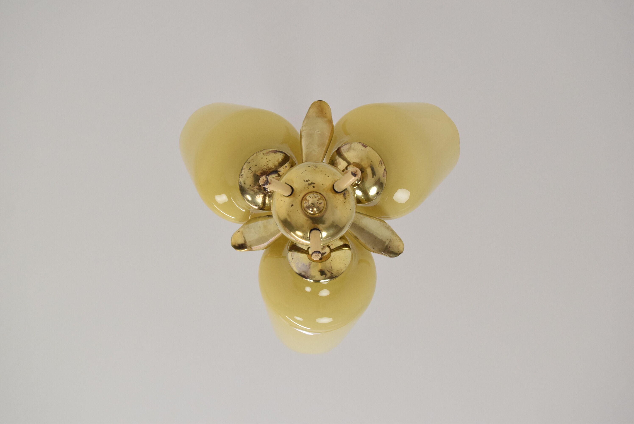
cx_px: 317
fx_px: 1454
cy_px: 212
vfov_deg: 16.6
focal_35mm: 82
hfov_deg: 24.6
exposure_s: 1/250
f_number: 8
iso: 1600
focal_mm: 55
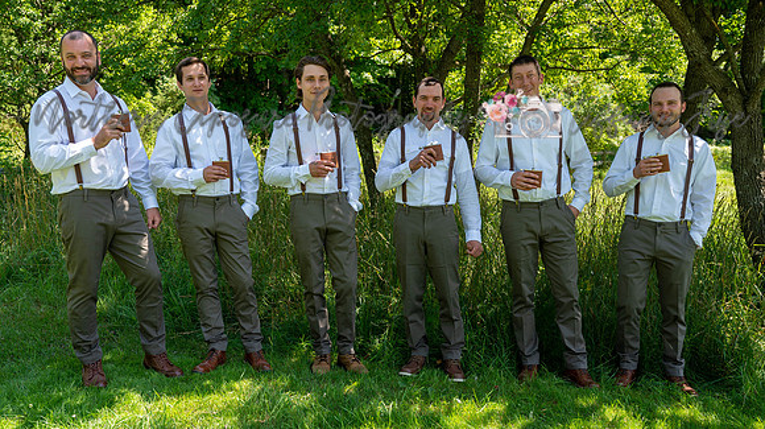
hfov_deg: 59.5
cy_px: 223
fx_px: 669
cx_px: 364
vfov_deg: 35.5
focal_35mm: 33
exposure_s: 1/250
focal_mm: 28
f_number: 4
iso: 220
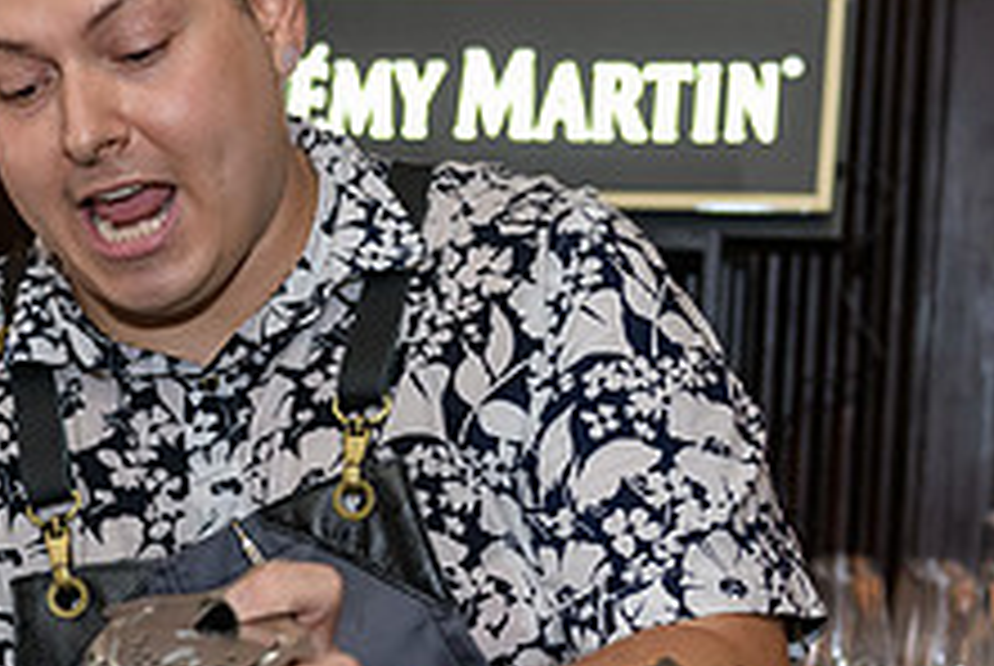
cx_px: 162
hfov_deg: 18.3
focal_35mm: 110
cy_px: 565
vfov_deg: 12.4
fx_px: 3041
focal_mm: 42
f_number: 3.2
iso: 1000
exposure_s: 1/125
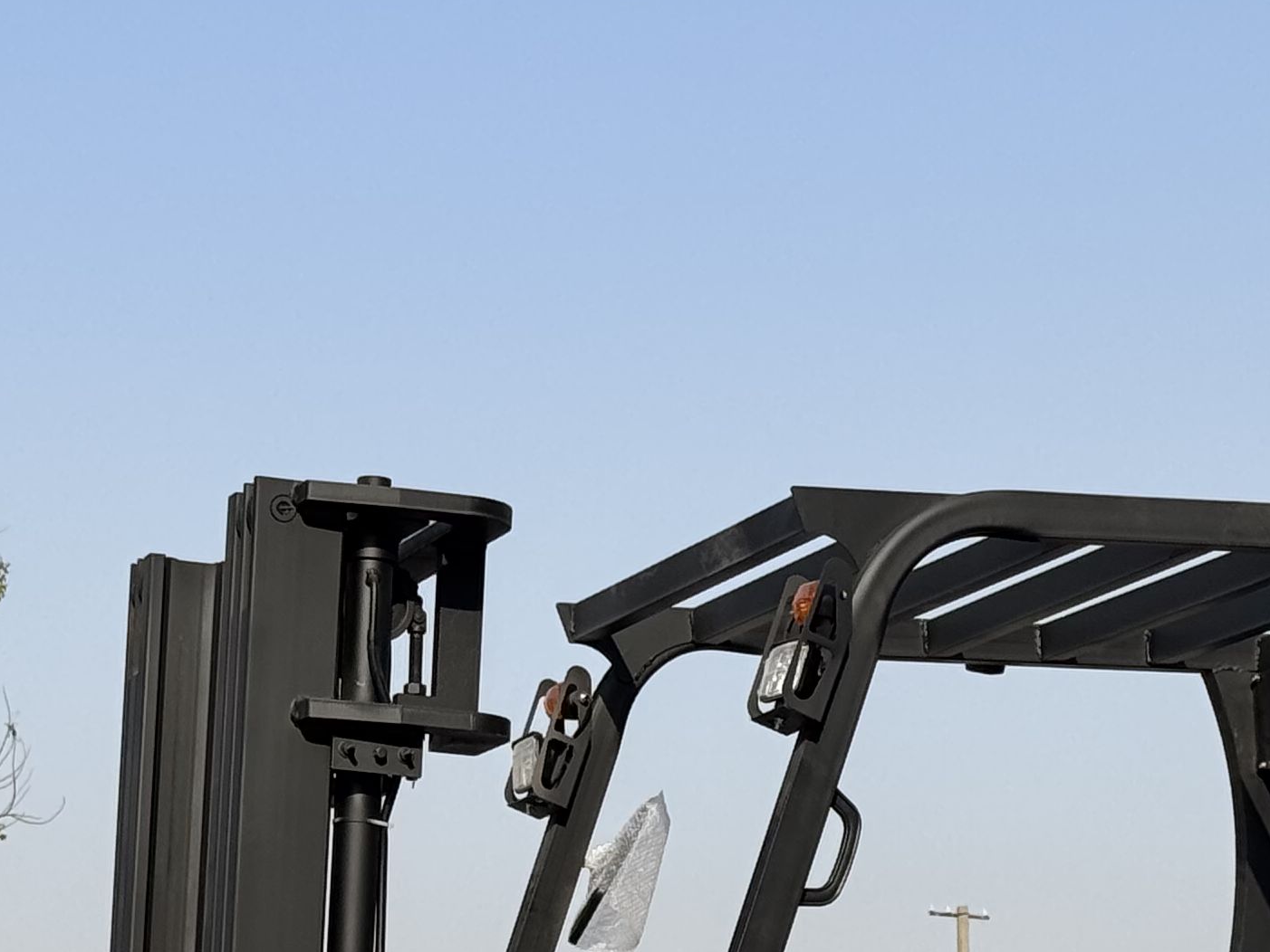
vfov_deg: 10.6
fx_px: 5064
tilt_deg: +3.4
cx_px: 591
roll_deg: -0.1
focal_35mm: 138
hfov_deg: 14.3
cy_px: 1171
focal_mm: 6.76
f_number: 1.78
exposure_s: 1/4049
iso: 64
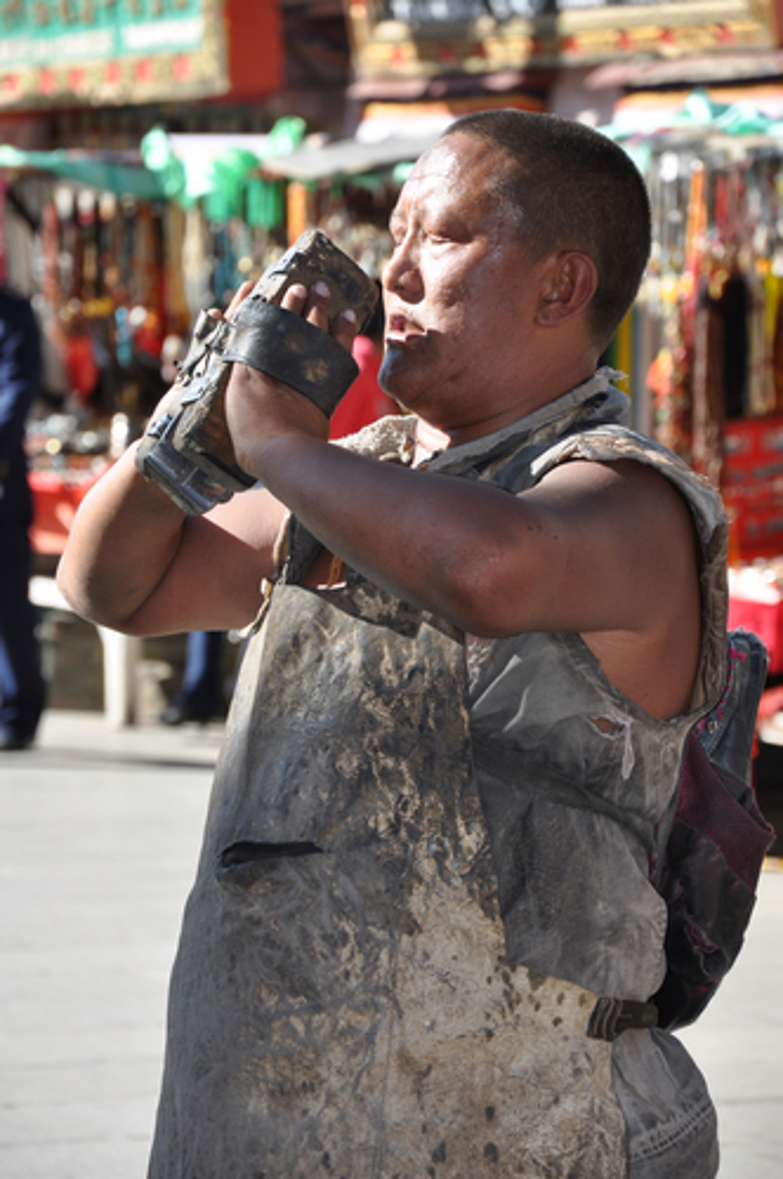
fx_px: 5152
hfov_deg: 8.7
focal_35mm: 158
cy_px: 590
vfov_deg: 13.1
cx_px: 392
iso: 200
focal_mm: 105
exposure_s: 1/200
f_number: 6.3
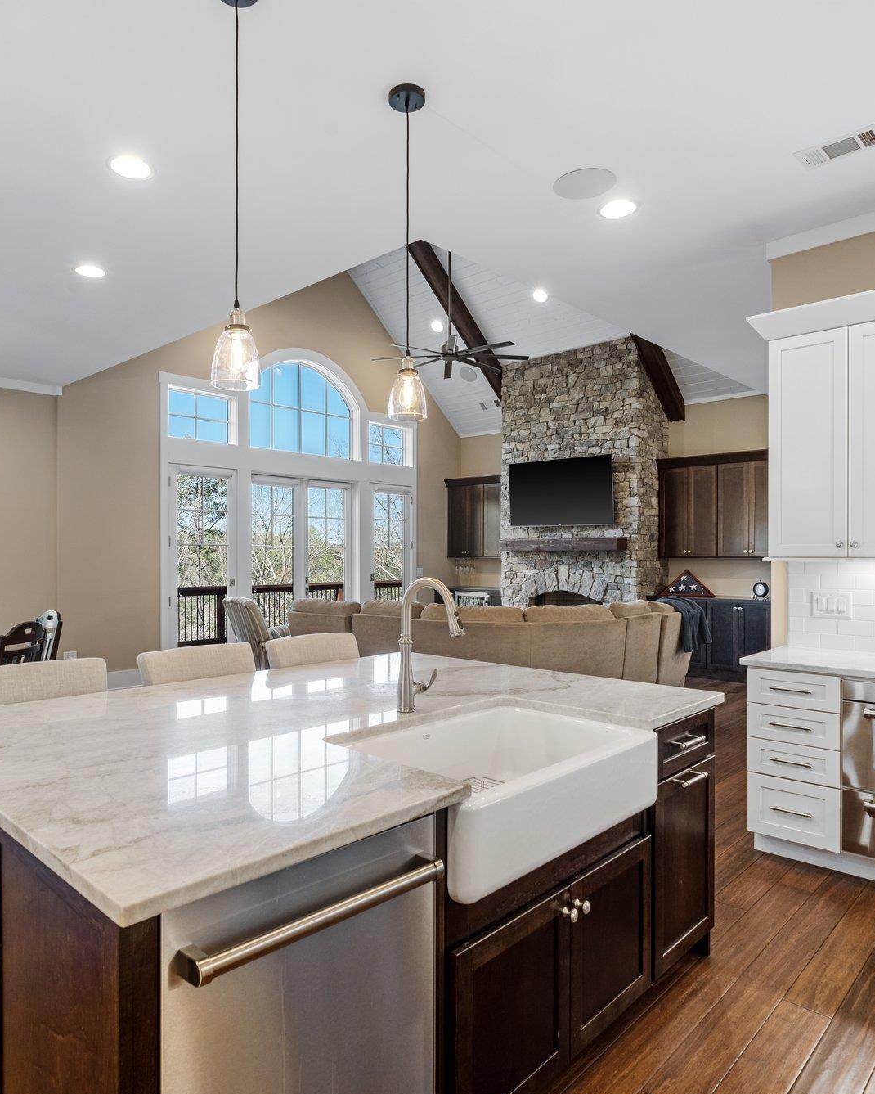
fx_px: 744
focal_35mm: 23
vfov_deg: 72.6
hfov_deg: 60.7
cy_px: 552
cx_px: 384
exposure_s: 1/5
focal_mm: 16
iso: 250
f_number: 9
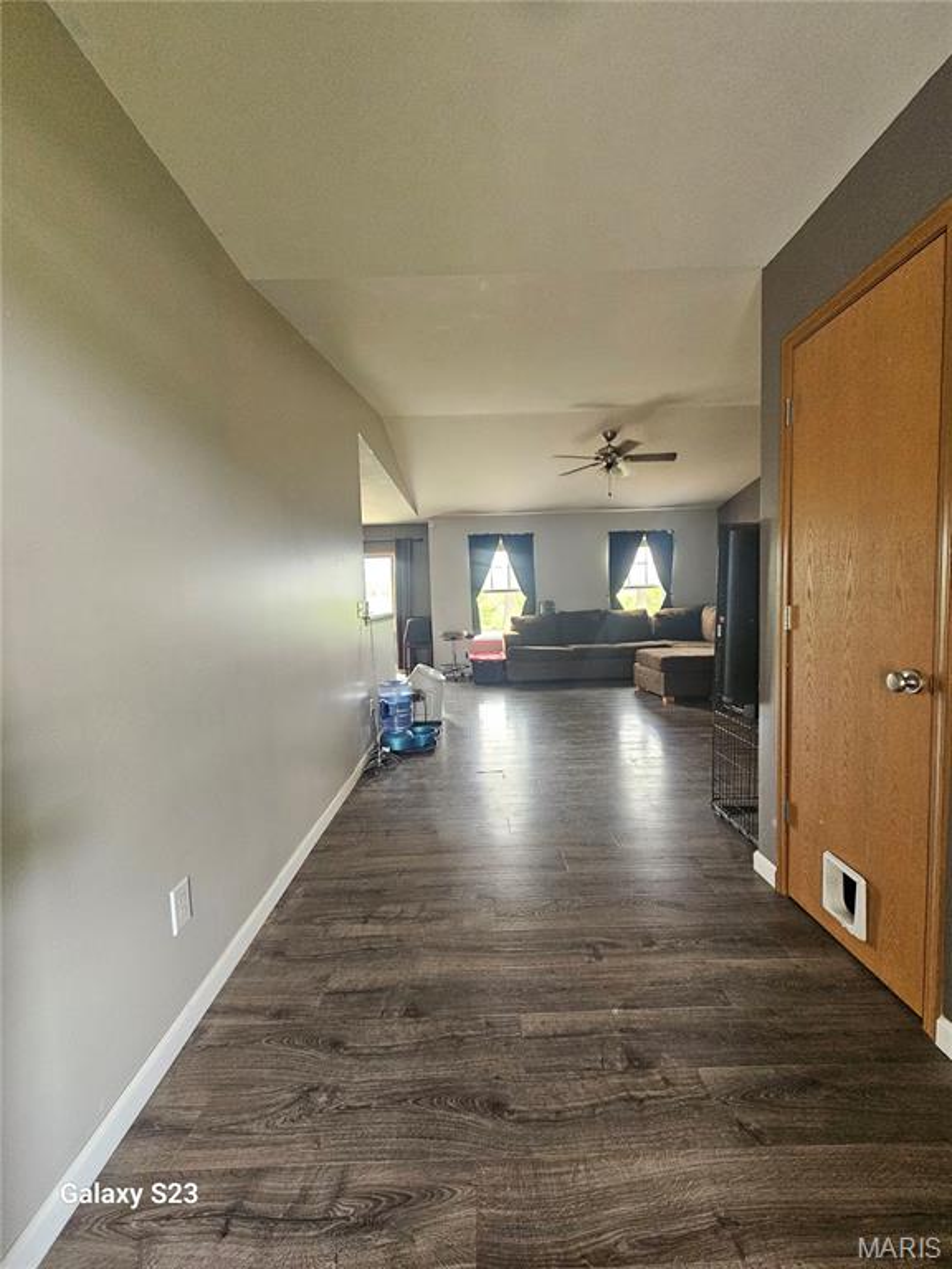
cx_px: 476
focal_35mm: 13
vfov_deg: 106.2
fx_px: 477
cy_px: 634
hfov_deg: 89.9
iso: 640
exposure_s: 1/100
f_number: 2.2
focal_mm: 2.2
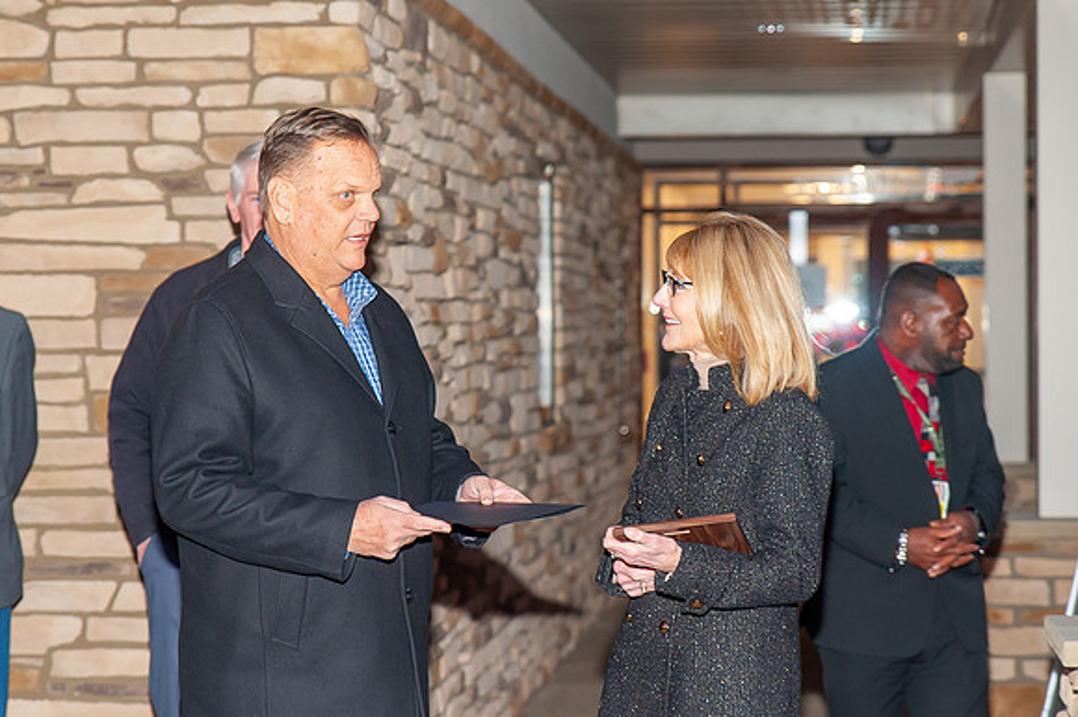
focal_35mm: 110
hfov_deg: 18.6
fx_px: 3288
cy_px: 313
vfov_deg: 12.4
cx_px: 526
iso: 800
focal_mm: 70
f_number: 3.5
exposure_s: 1/160
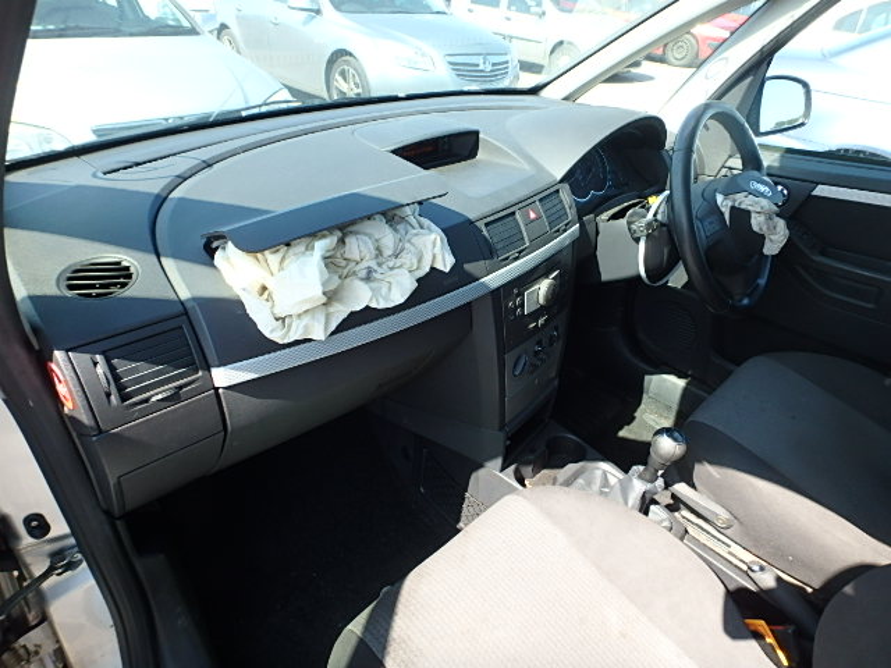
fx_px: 541
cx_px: 446
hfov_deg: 79.0
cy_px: 334
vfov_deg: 63.4
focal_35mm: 21
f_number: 3.5
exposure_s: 1/160
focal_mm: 3.7
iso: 125
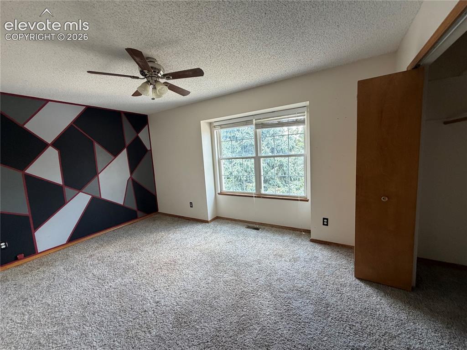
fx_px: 189
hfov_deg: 102.1
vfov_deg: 85.6
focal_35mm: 14
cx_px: 234
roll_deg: +3.3
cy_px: 175
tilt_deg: -6.5
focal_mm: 2.22
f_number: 2.2
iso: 200
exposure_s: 1/121
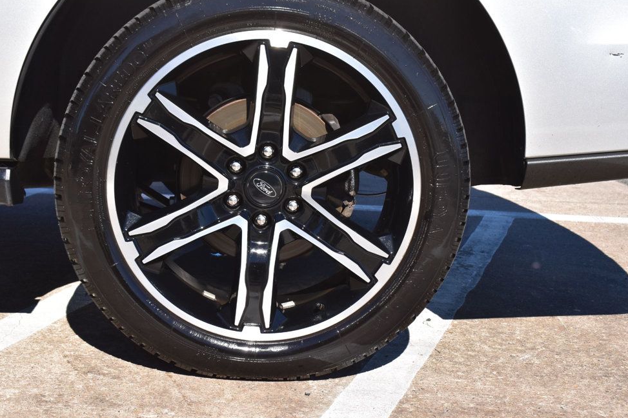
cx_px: 309
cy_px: 203
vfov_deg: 22.6
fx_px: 1046
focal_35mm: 60
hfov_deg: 33.4
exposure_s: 1/400
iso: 400
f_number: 11
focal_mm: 38
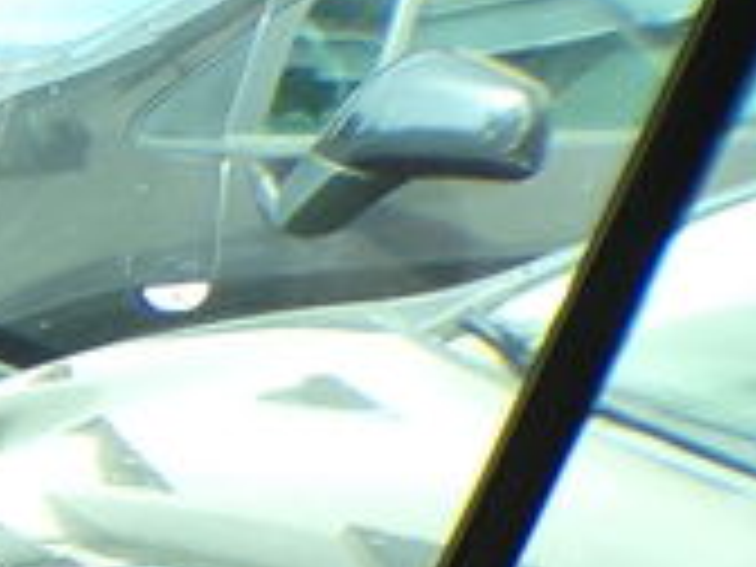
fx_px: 3123
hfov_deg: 10.5
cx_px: -1382
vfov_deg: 9.6
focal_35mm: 143
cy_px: 1152
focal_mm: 4.3
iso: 100
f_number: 3
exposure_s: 1/50
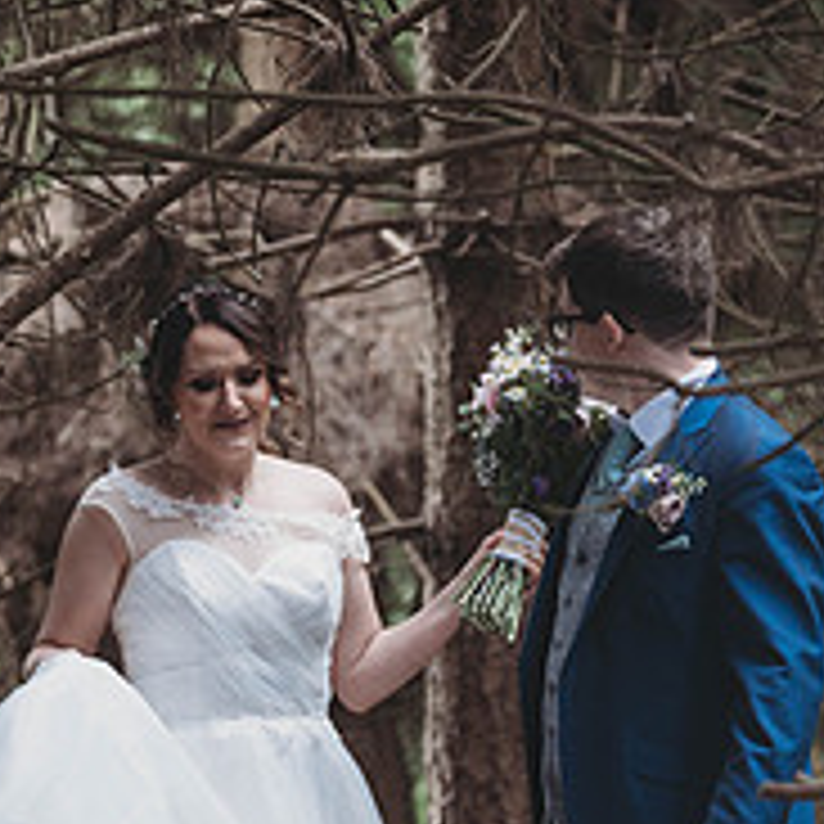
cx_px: 261
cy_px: 745
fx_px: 9803
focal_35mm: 364
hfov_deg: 4.8
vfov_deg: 4.8
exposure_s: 1/200
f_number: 3.2
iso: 250
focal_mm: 135
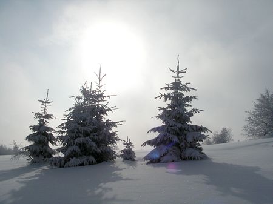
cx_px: 136
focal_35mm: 36
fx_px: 284
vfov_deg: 39.6
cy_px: 102
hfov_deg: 51.4
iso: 100
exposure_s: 1/2000
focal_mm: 6
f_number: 8
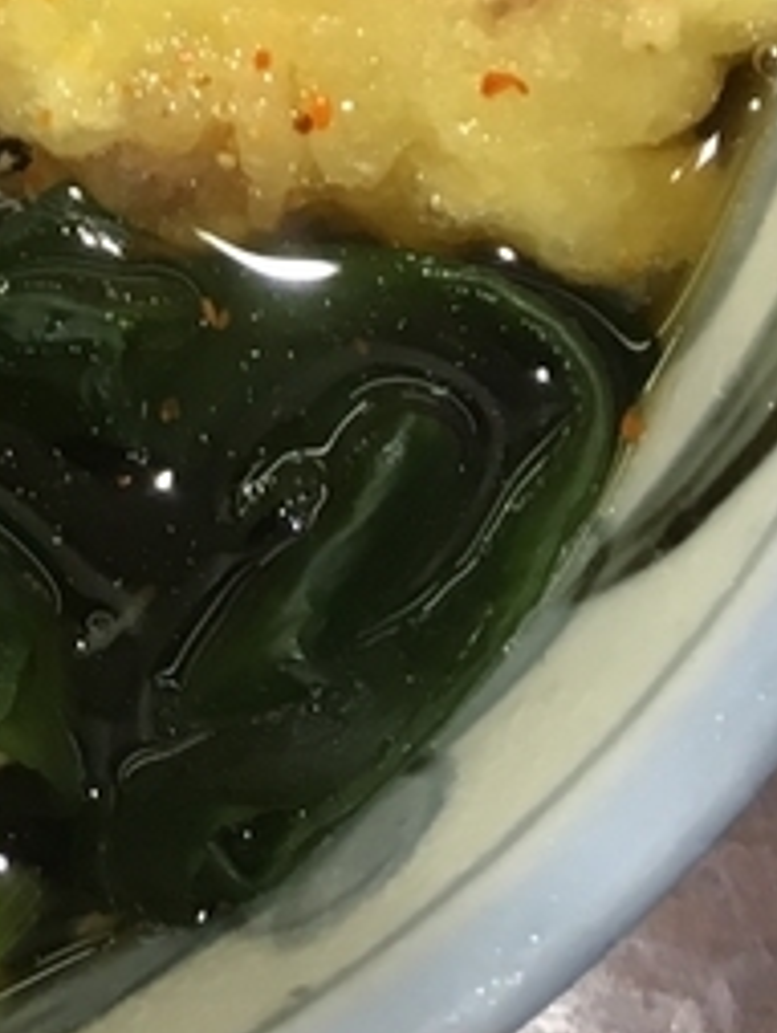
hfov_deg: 10.0
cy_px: -639
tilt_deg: -70.0
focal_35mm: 137
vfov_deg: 13.3
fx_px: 4093
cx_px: -777
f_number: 2.2
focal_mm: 4.15
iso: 64
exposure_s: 1/33
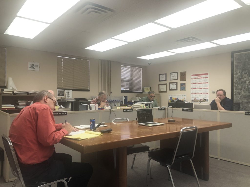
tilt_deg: +0.5
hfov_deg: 63.4
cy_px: 94
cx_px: 125
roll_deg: -0.3
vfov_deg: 49.7
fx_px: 202
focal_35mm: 28
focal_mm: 3.99
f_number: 1.8
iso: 25
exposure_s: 1/40
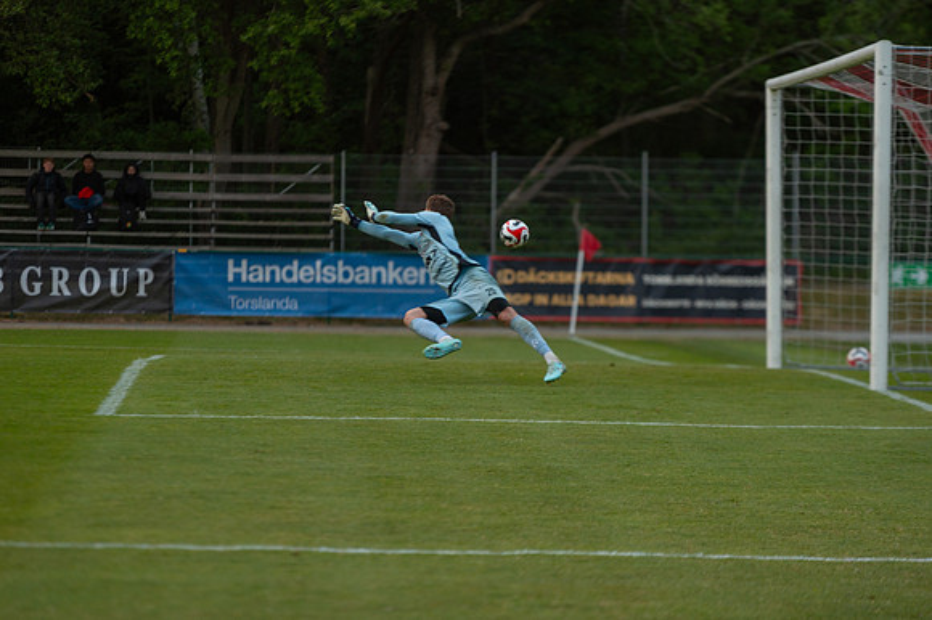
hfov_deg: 10.8
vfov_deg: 7.2
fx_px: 4946
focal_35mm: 191
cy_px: 310
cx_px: 466
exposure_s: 1/800
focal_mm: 185
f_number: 3.2
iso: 800
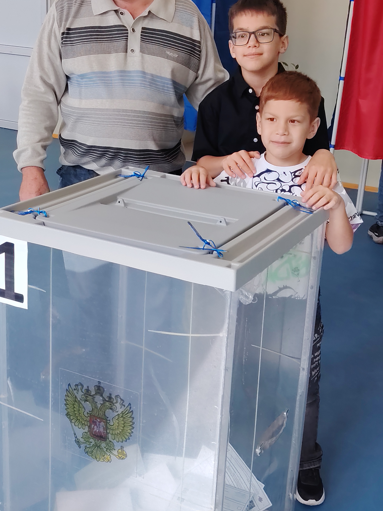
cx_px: 182
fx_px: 738
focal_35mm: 50
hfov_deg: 29.1
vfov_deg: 38.1
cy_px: 220
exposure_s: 1/400
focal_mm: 5.25
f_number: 1.75
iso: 703
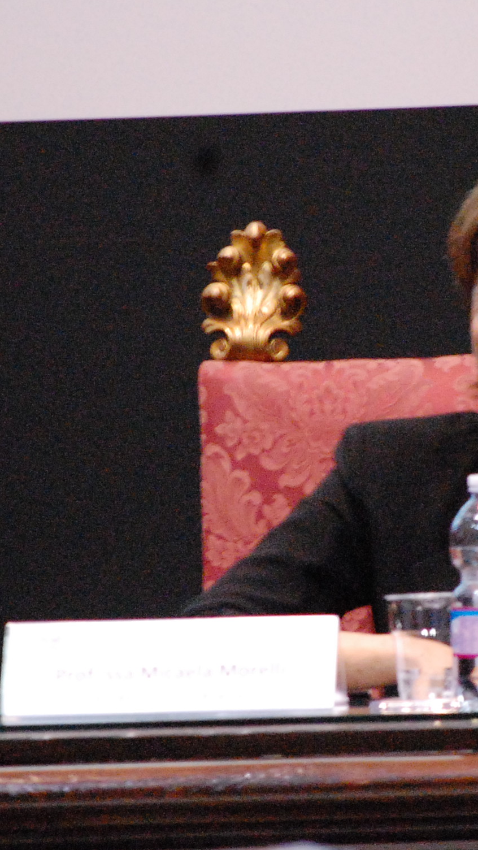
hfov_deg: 1.9
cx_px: 442
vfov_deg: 3.4
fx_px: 14151
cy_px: 423
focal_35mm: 628
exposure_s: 1/25
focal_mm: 200
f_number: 5.6
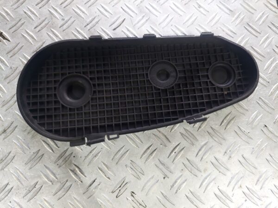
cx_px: 139
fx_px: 201
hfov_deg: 69.4
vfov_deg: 54.9
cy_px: 104
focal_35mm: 25
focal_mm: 5.23
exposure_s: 1/50
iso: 250
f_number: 1.8
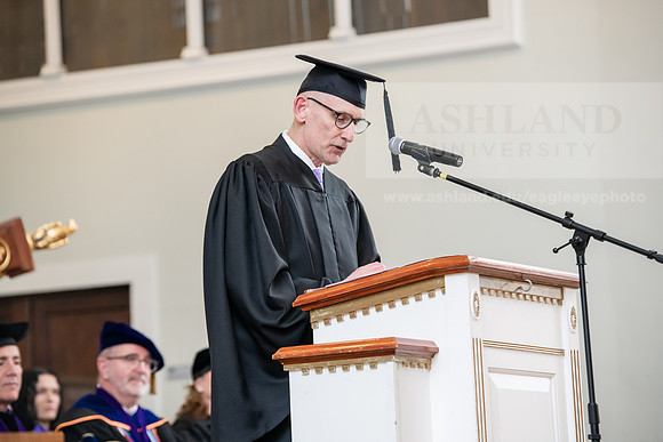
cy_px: 221
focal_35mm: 140
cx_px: 332
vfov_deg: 9.8
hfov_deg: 14.7
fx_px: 2579
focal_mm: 140
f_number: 4
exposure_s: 1/200
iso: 1600
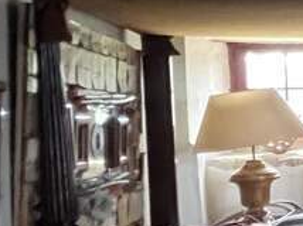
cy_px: 102
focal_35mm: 73
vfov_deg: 20.1
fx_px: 638
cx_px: 808
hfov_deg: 13.3
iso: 800
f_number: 1.8
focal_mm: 1.57
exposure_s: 1/60
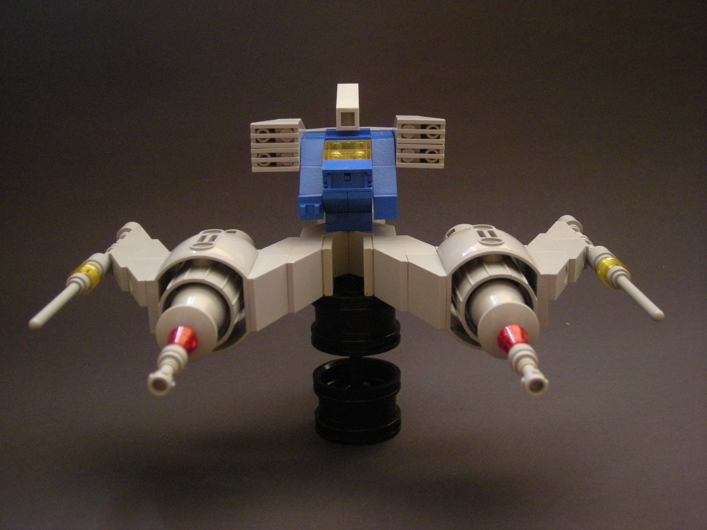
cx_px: 354
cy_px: 265
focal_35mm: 44
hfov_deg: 42.9
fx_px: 899
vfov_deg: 32.9
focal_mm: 7.1
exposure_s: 1
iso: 400
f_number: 3.1
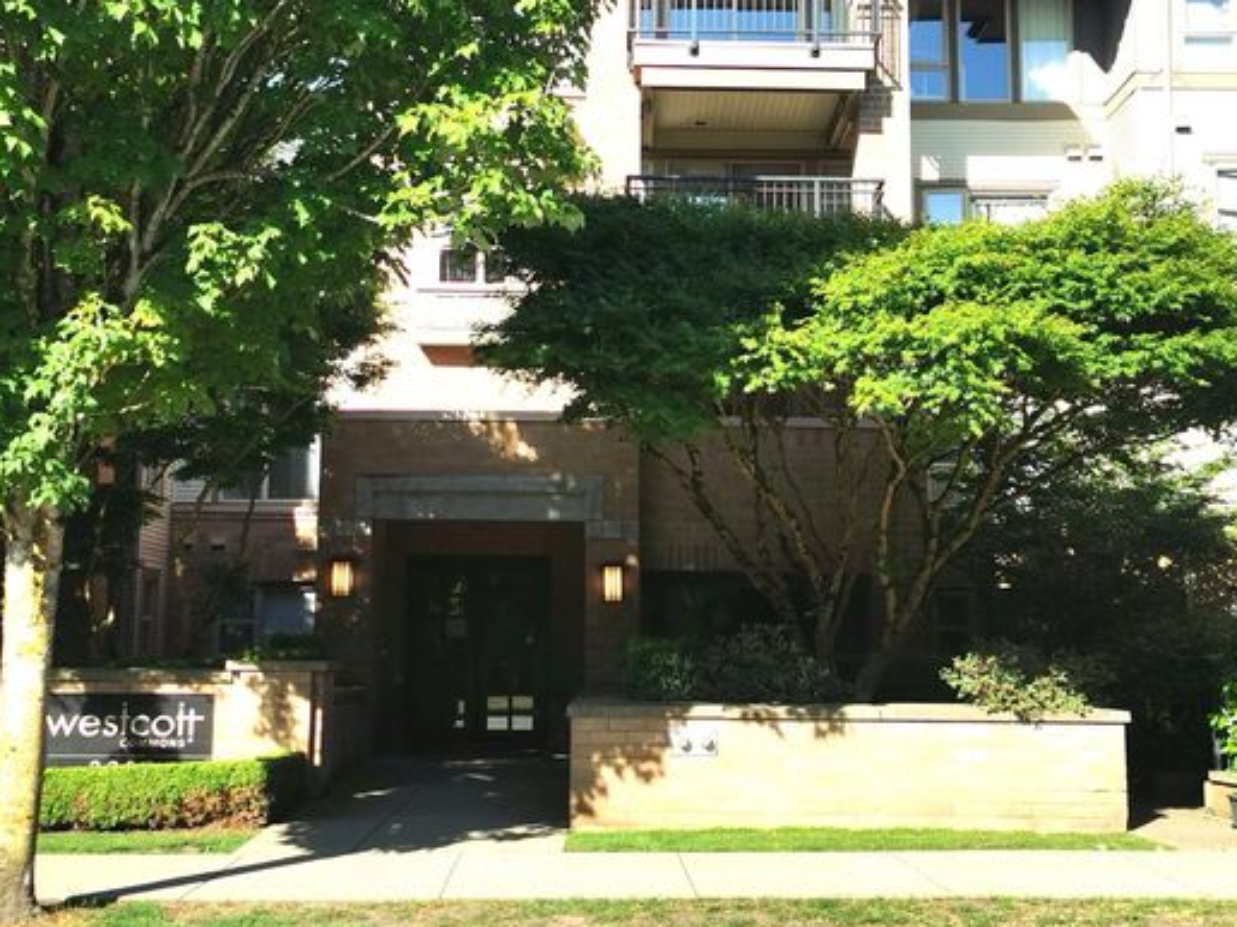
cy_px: 384
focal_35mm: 46
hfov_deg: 41.2
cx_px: 603
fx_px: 1643
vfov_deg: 31.4
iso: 50
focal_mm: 5.56
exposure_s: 1/2695
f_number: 1.6
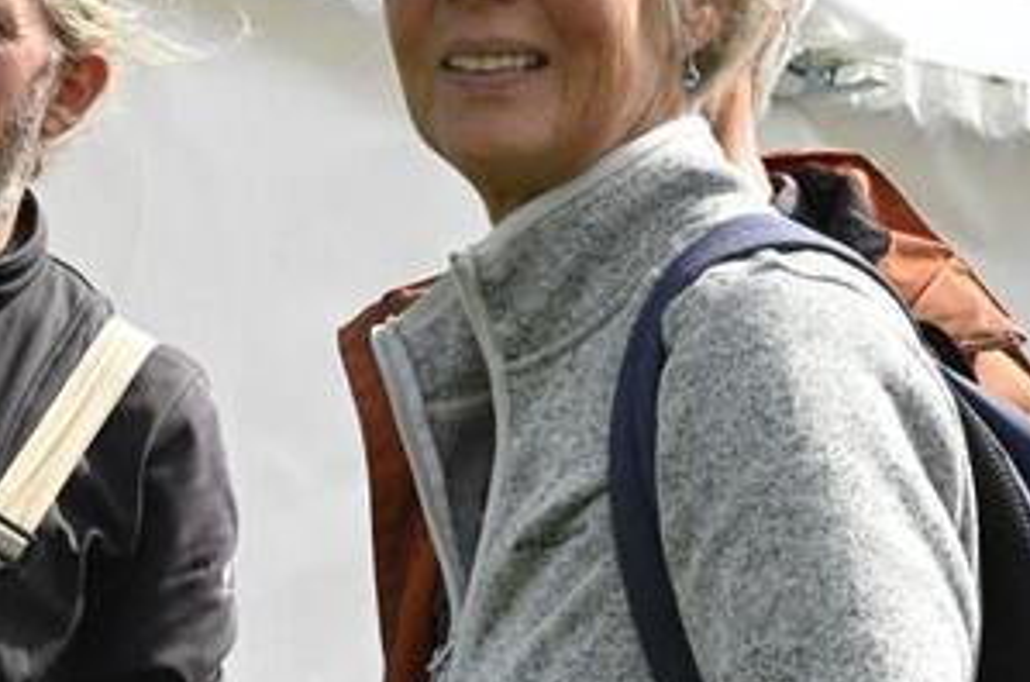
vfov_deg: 8.2
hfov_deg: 12.1
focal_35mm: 166
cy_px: 319
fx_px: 4739
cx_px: -227
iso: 400
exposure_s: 1/400
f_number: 10
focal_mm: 50
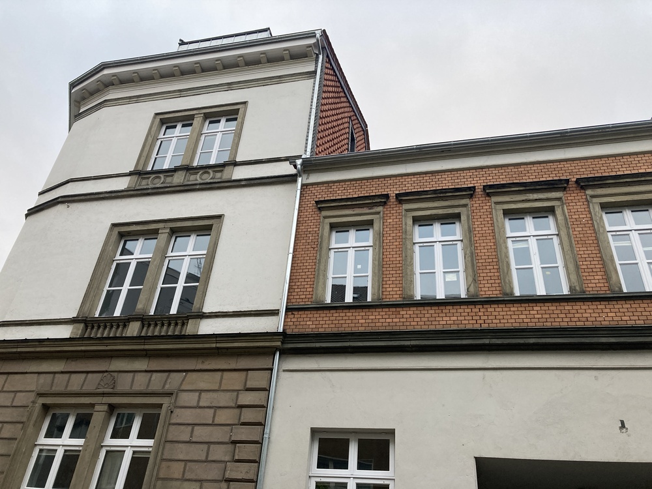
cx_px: 326
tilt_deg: +35.4
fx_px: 527
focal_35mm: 28
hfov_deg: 63.4
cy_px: 244
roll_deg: -6.2
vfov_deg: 49.7
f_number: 1.8
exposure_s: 1/121
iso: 80
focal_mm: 3.99
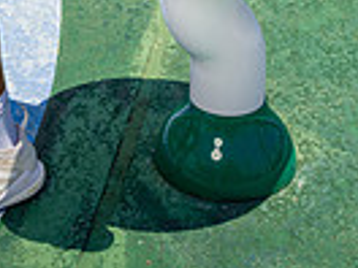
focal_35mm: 121
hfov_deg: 16.2
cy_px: -325
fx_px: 1251
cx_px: 98
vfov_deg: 10.8
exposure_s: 1/200
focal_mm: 37
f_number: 16
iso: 160
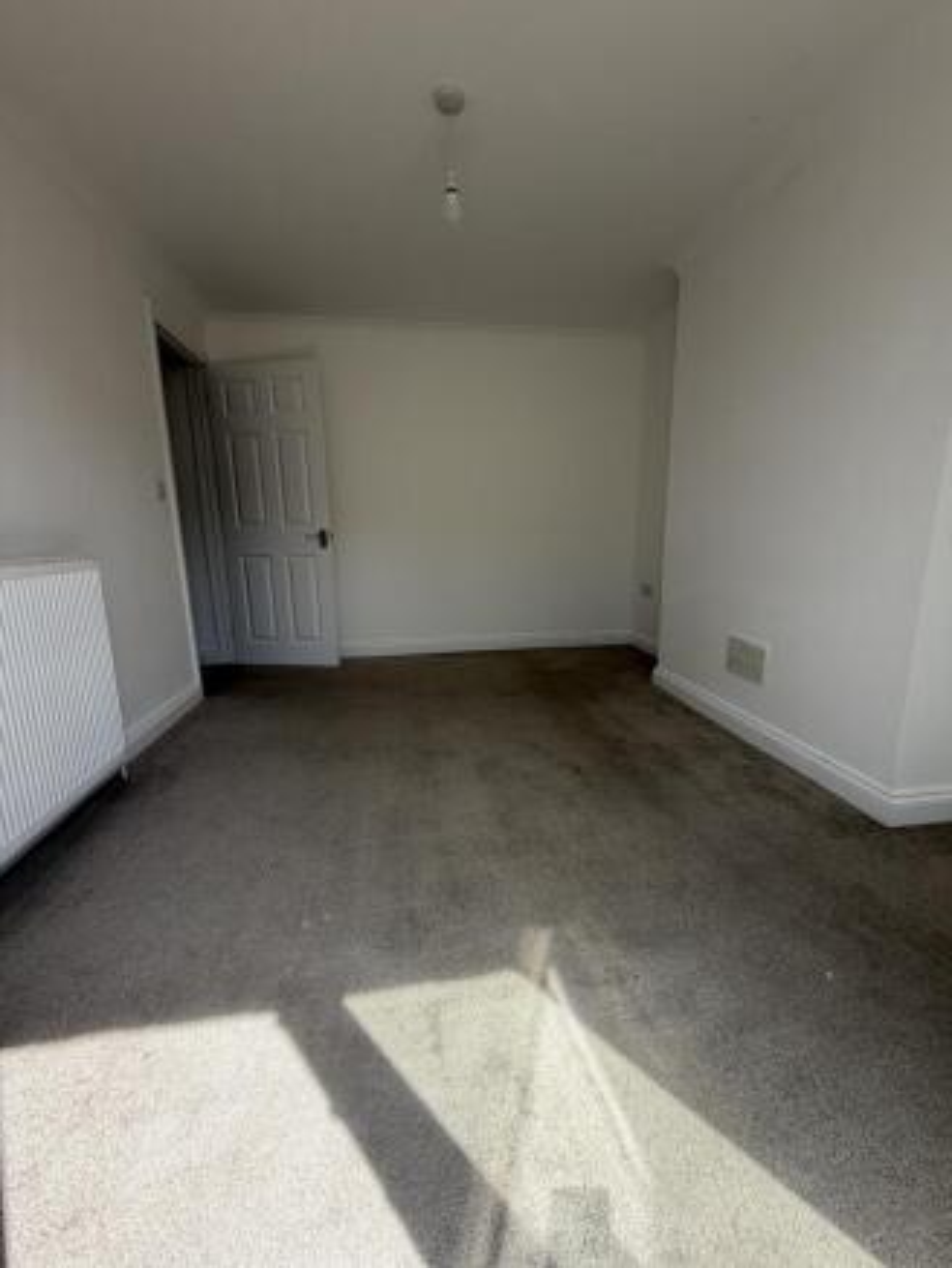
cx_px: 476
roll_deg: +0.5
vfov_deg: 102.0
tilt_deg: -11.0
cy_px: 634
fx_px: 513
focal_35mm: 14
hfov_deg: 85.7
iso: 64
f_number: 2.2
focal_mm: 2.22
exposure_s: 1/451
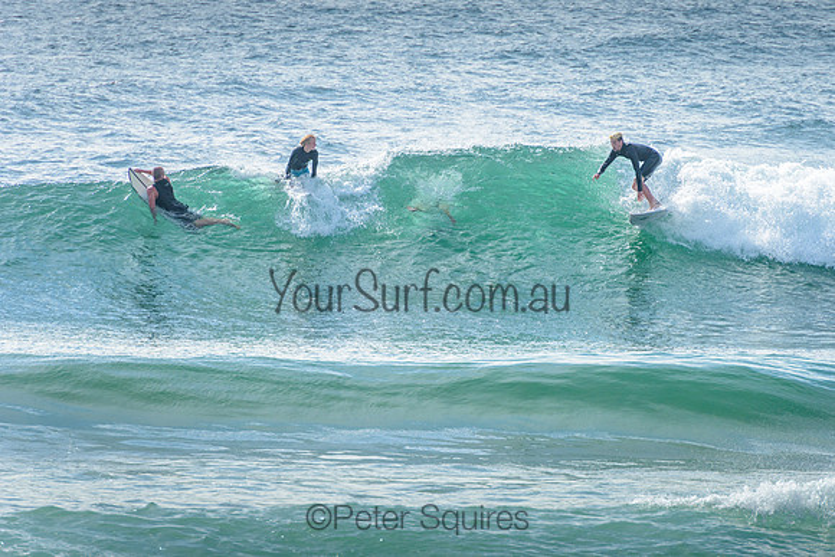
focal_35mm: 490
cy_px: 262
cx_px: 512
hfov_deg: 4.2
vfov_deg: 2.8
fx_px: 11377
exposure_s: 1/1600
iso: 200
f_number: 7.1
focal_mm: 400
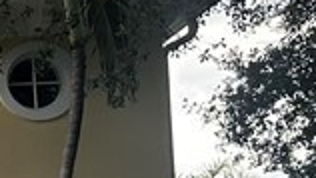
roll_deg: +0.9
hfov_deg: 11.0
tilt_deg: +7.4
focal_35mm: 169
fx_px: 1417
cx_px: -418
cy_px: 292
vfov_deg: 7.0
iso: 80
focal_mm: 6.86
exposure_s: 1/594
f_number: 1.78
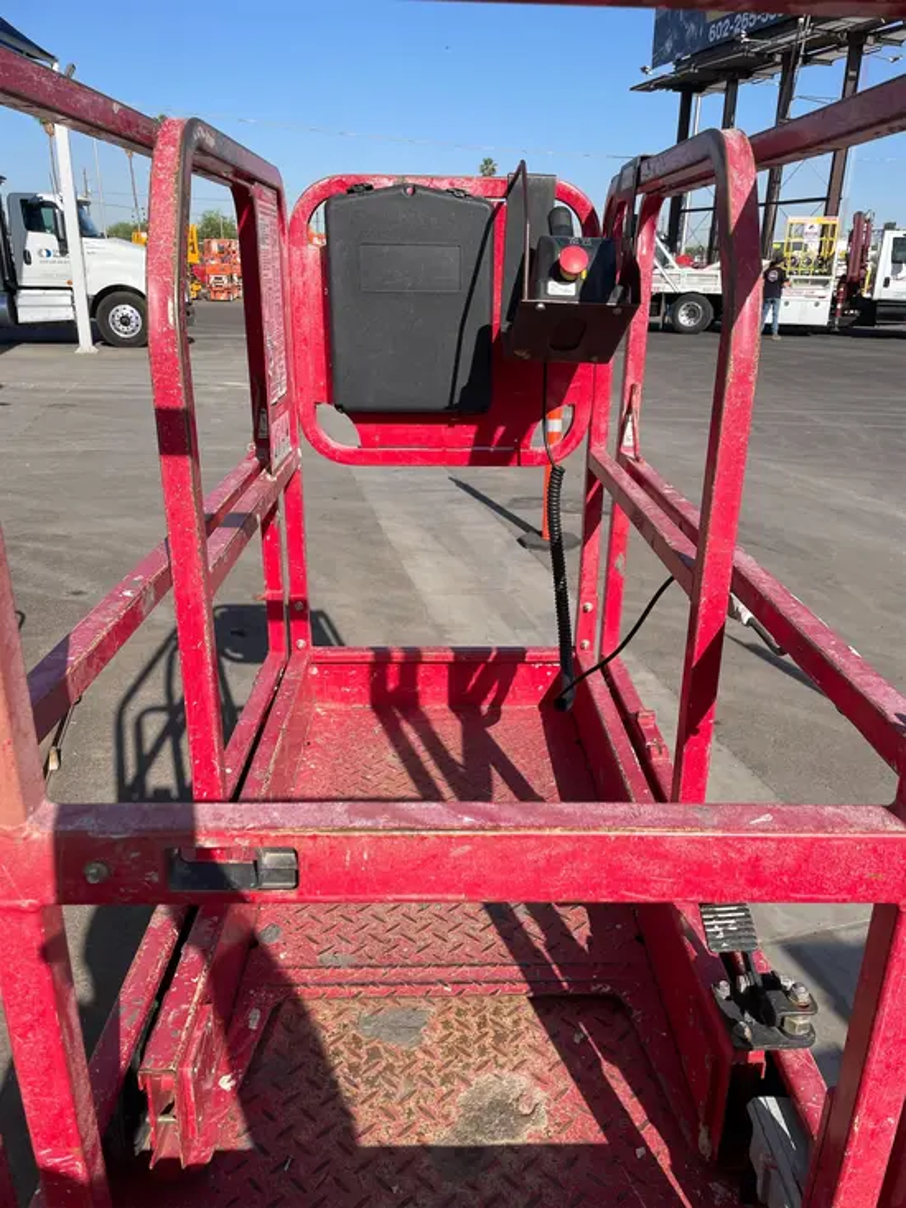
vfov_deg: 67.3
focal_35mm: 26
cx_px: 453
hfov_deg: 53.1
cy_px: 604
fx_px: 907
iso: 32
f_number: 1.6
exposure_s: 1/2882
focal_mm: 4.2
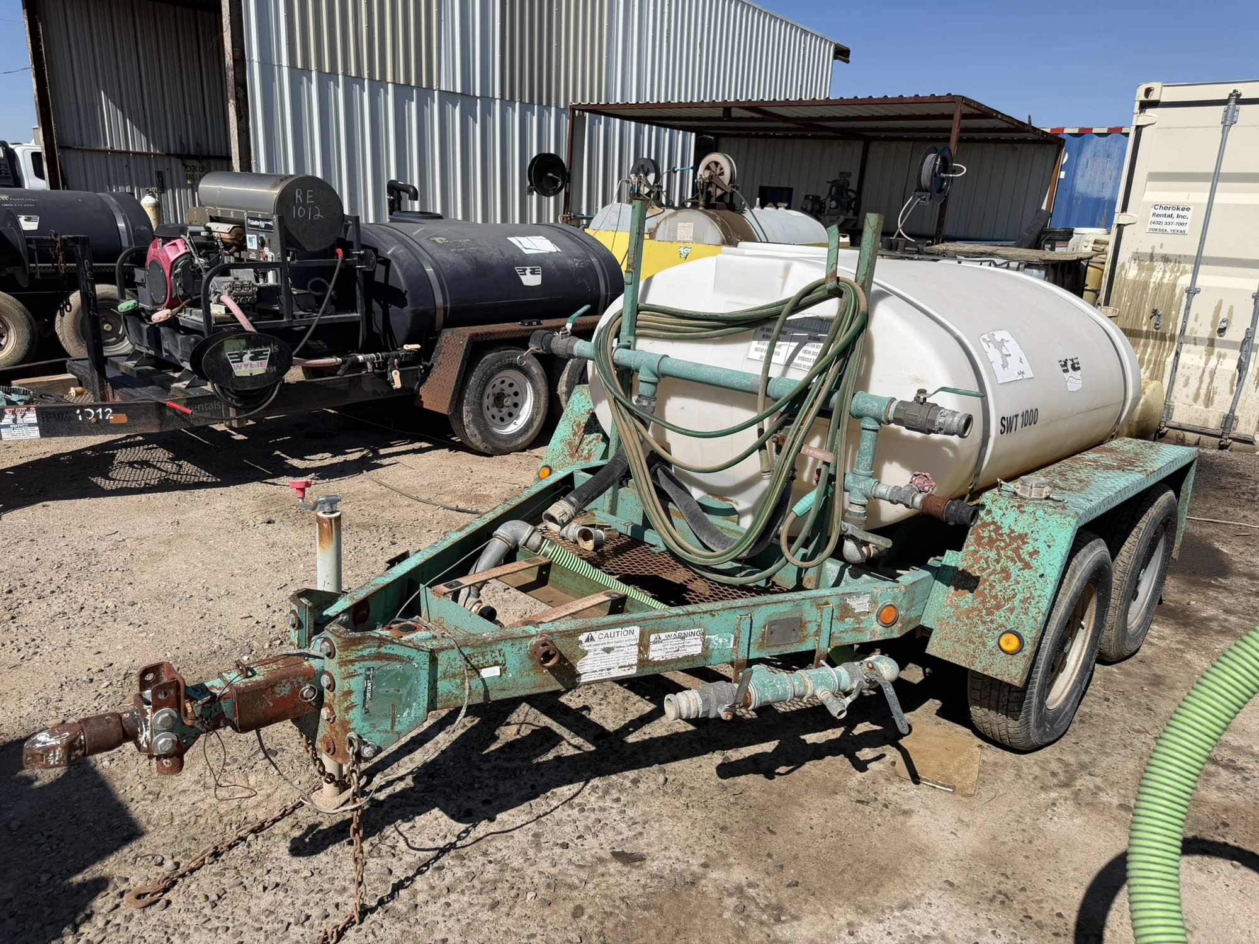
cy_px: 472
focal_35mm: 24
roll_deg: -2.6
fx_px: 873
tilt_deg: -16.6
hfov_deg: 71.6
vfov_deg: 56.8
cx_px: 630
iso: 80
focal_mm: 6.76
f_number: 1.78
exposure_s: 1/6711
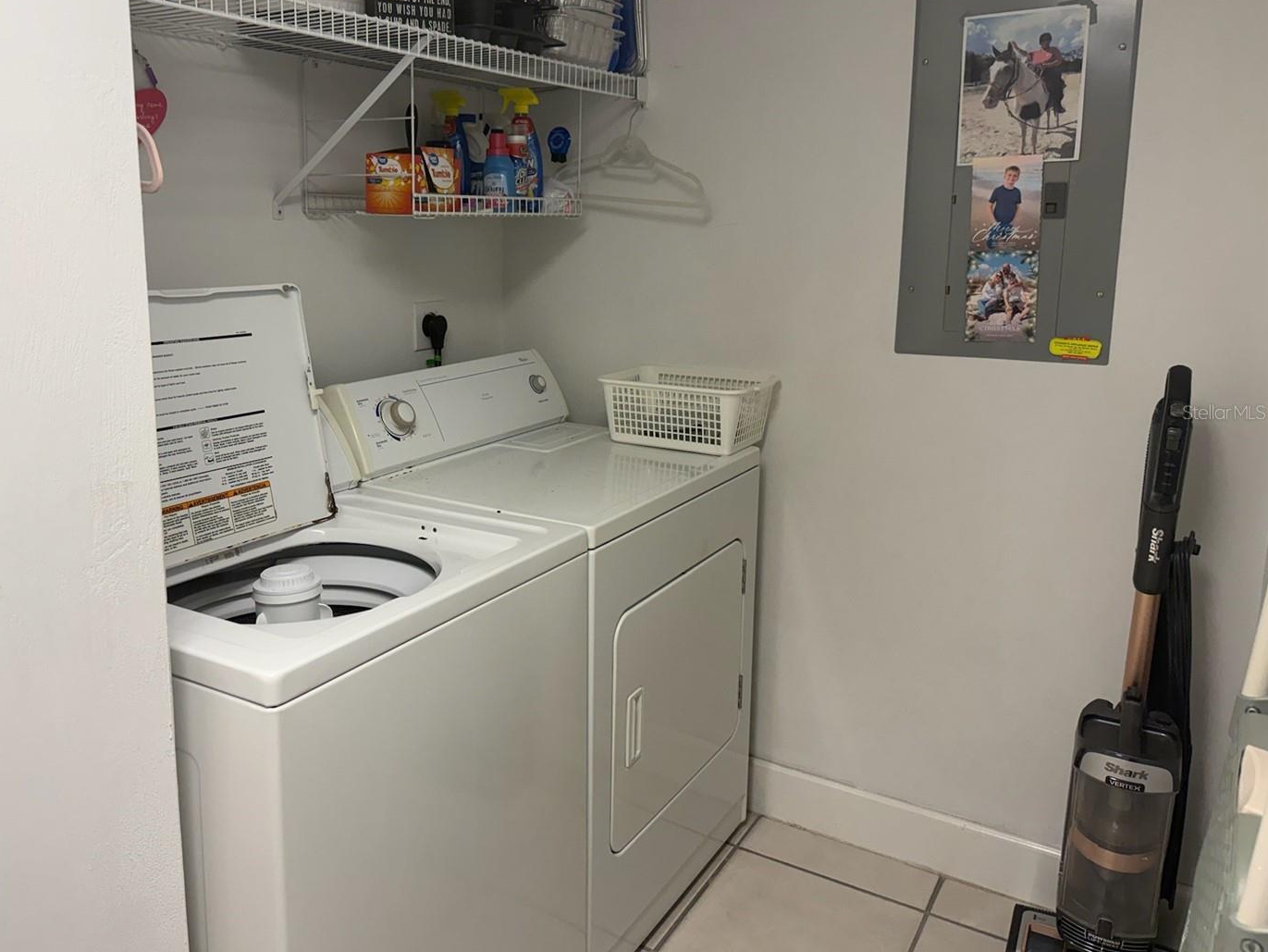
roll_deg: -0.6
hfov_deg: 63.1
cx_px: 530
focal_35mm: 28
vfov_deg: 49.6
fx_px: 1026
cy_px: 412
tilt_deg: -10.4
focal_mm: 6.76
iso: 125
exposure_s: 1/120
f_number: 1.78
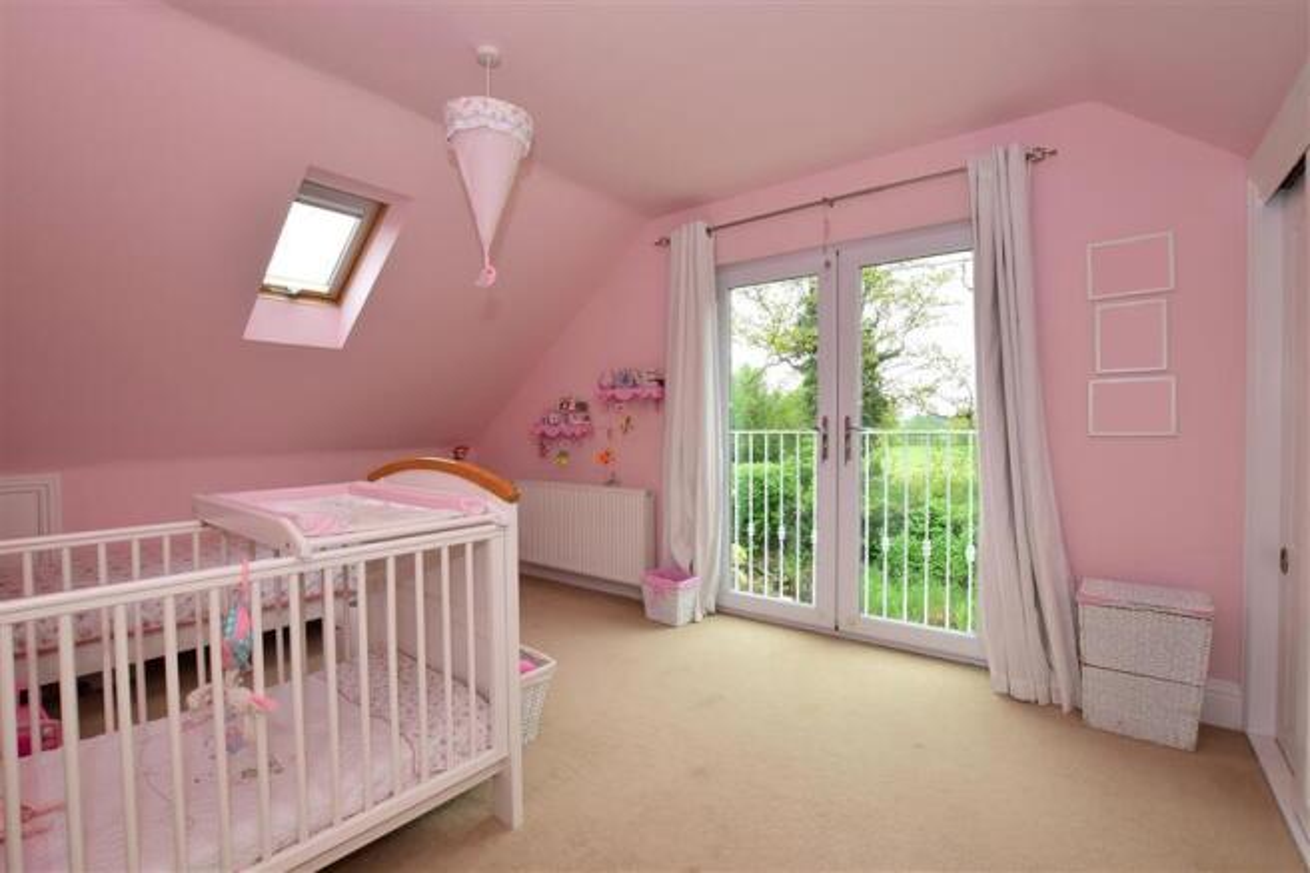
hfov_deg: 100.4
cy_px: 436
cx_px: 655
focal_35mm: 15
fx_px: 546
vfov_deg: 77.3
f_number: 11
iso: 200
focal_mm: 10
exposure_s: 1/30
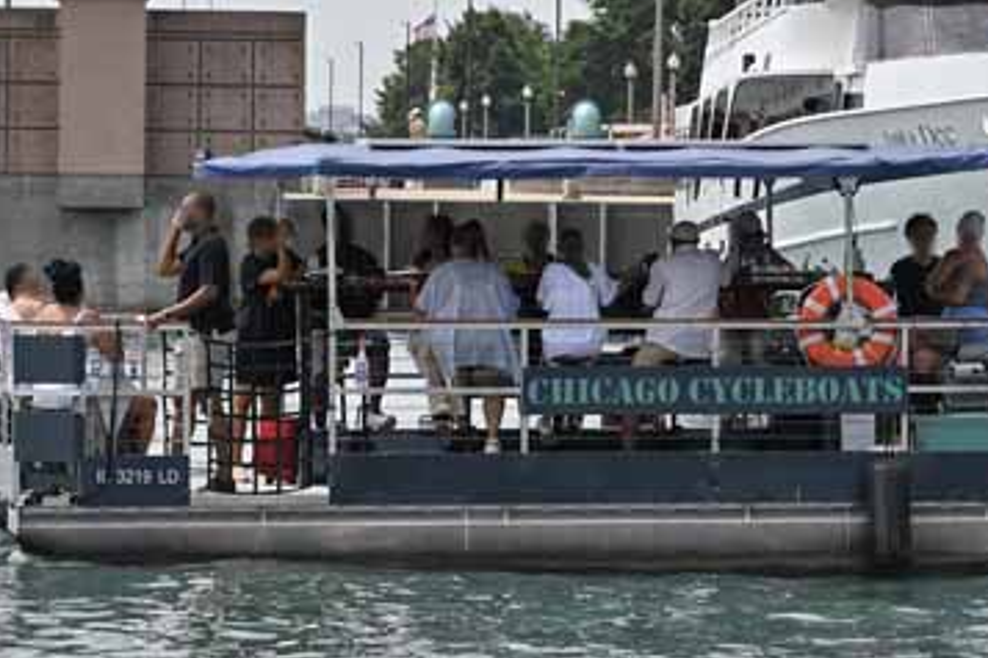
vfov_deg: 5.1
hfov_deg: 7.7
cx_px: 587
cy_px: 293
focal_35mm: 269
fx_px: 7382
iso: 100
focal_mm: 120
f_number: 5
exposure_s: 1/1250
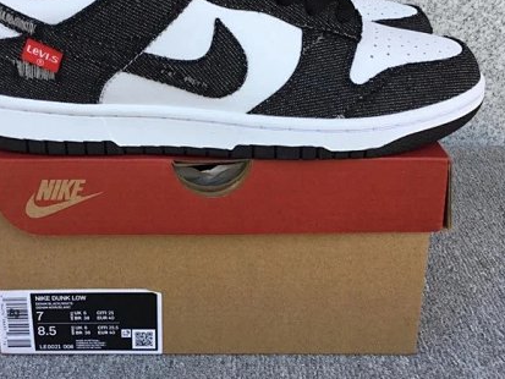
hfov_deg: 39.6
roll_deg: -0.2
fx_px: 700
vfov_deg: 30.1
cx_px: 225
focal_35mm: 48
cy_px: 131
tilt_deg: -20.1
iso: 25
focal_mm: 3.3
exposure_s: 1/191
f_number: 2.4
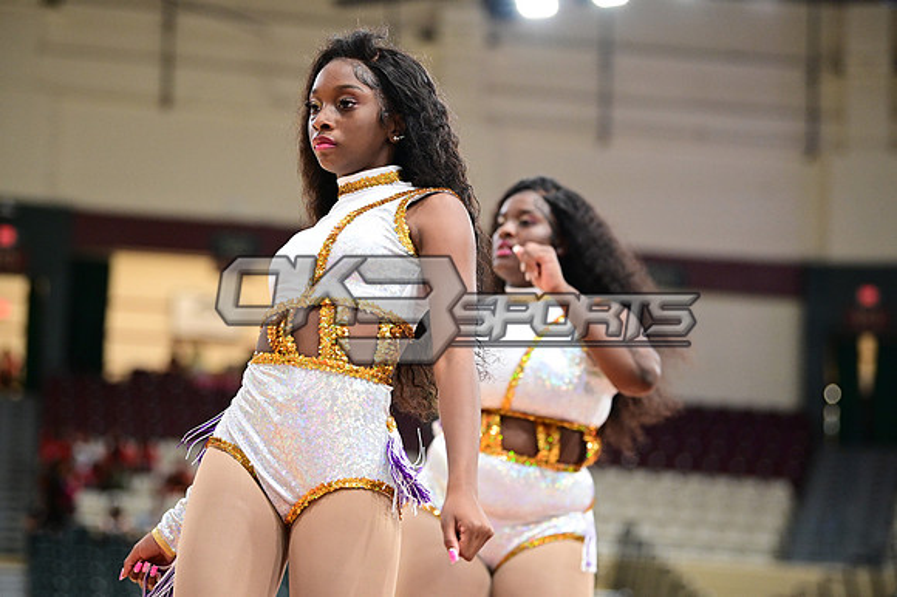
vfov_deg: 13.4
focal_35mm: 102
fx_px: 2540
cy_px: 298
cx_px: 448
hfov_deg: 20.0
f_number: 3.2
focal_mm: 102
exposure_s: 1/1000
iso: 6400
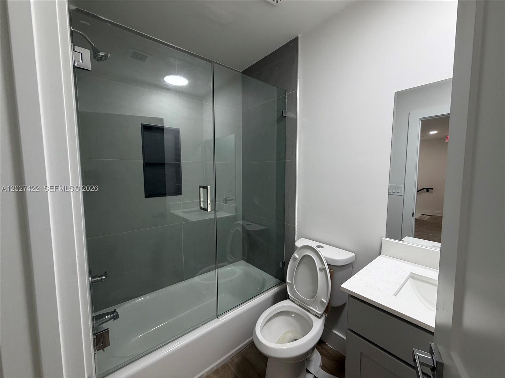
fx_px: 204
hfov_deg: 102.1
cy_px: 189
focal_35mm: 14
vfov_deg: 85.7
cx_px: 252
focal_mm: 2.22
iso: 200
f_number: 2.2
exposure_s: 1/120
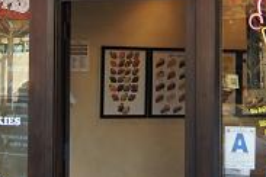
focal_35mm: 158
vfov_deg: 8.6
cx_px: 137
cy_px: -28
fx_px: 1167
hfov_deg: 13.0
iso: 100
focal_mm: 28
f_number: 5
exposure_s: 1/50
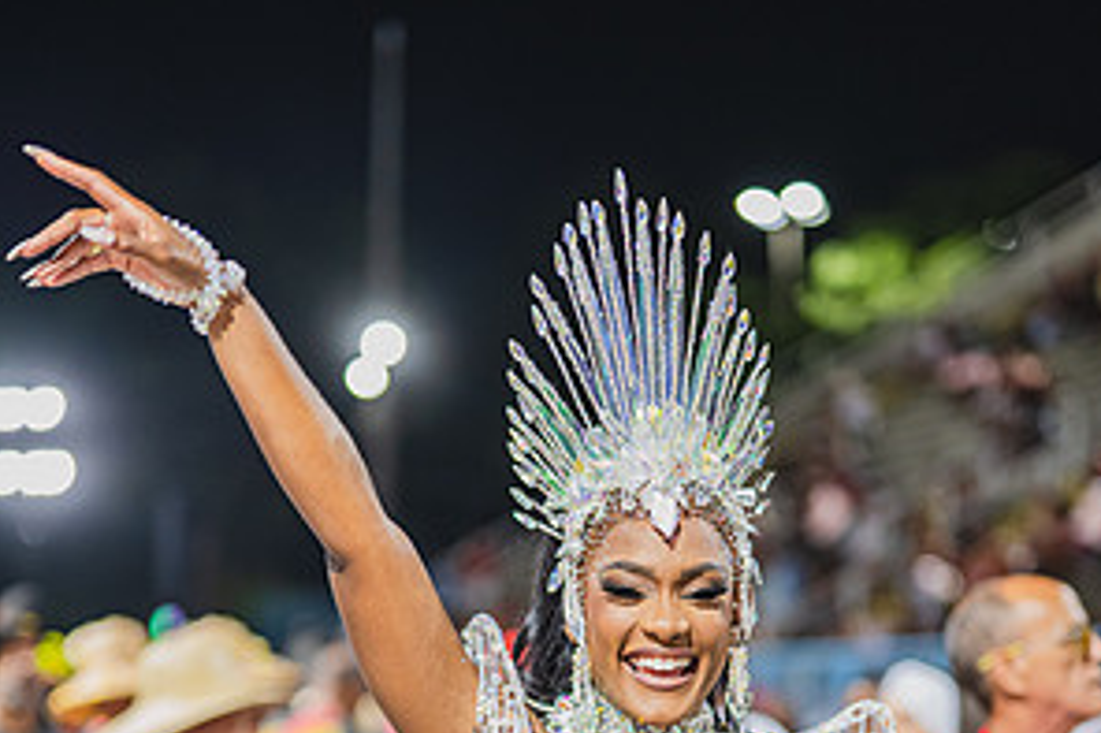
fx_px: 2323
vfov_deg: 17.5
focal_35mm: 76
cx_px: 554
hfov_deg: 26.7
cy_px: 755
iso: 1600
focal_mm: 50
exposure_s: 1/1000
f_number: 1.2
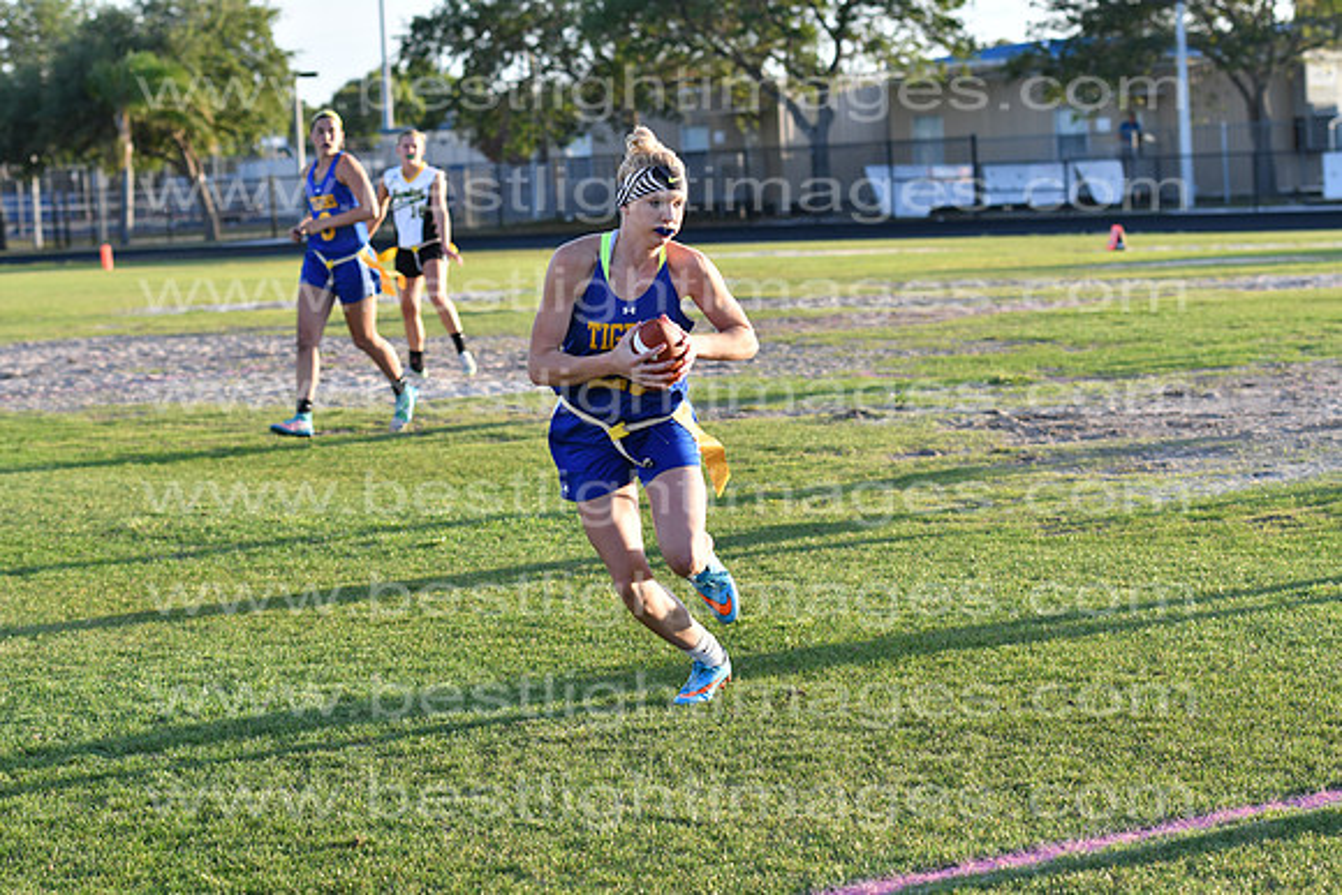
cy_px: 448
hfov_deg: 19.5
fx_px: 3915
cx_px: 671
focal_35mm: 105
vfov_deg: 13.0
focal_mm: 70
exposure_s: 1/1000
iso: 400
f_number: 4
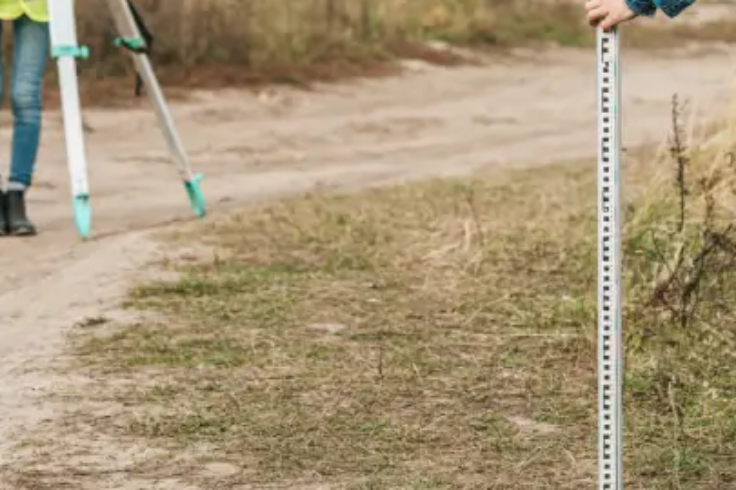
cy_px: -8
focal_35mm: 296
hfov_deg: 7.0
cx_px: 554
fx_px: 6051
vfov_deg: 4.6
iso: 125
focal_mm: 120
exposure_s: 1/400
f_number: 4.5
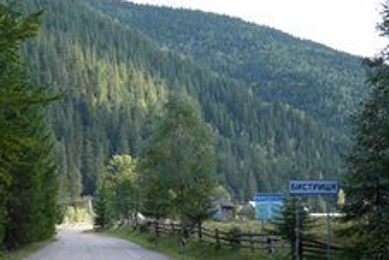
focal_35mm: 69
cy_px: 187
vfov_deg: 19.7
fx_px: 746
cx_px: 151
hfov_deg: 29.1
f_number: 3.2
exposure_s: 1/125
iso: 100
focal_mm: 39
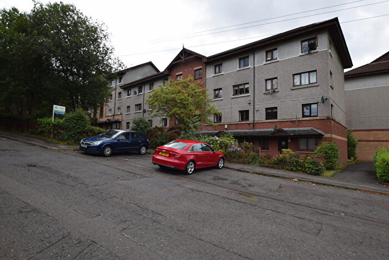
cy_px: 130
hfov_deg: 85.4
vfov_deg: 63.2
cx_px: 194
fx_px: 211
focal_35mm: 20
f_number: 9
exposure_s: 1/320
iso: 200
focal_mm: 13
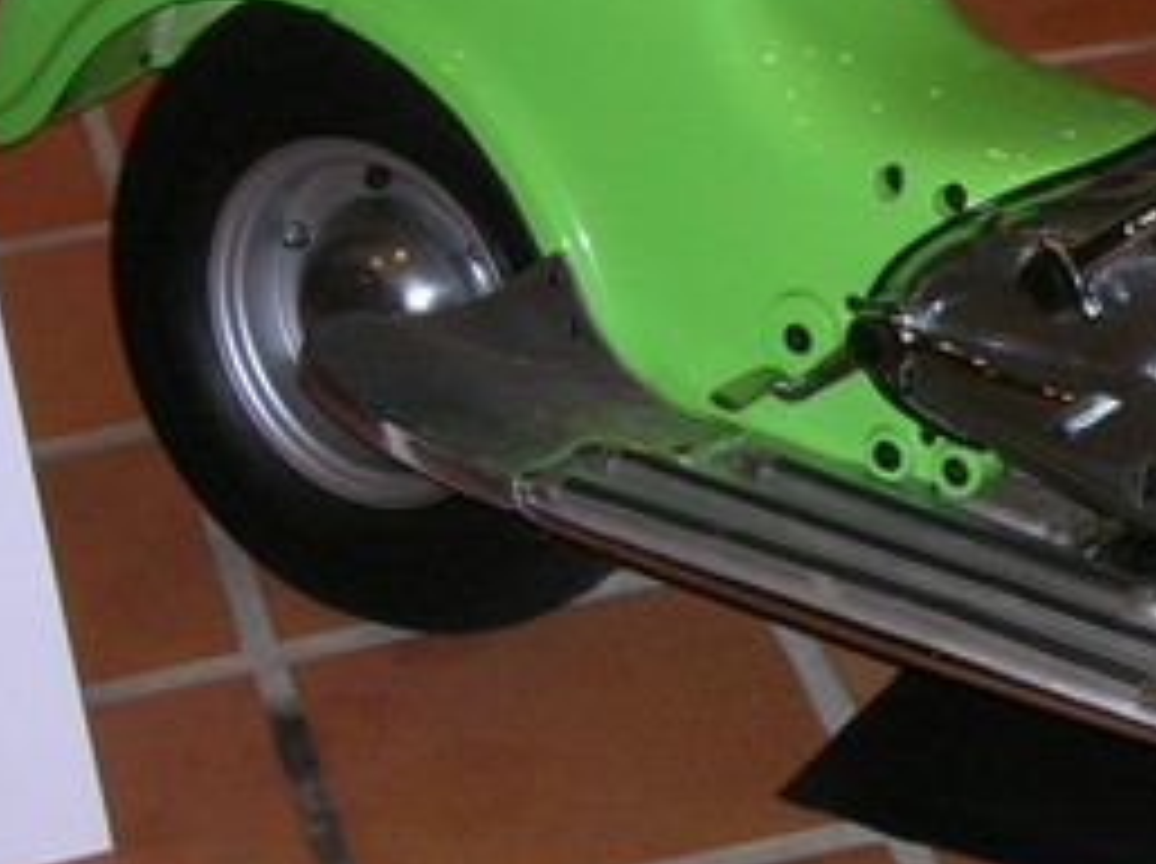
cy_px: 515
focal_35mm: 116
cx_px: 1338
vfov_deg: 12.7
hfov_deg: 16.4
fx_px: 3868
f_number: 3.1
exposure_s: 1/60.1
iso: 88
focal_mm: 7
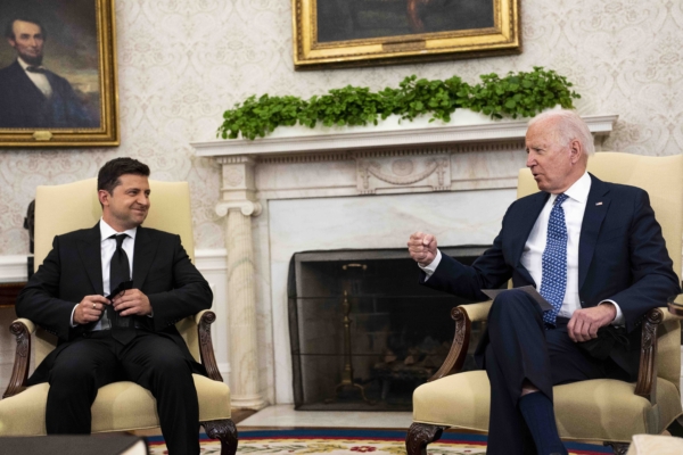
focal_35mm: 50
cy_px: 228
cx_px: 342
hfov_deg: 39.6
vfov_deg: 27.0
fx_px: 949
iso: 1000
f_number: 2.8
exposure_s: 1/320
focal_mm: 50
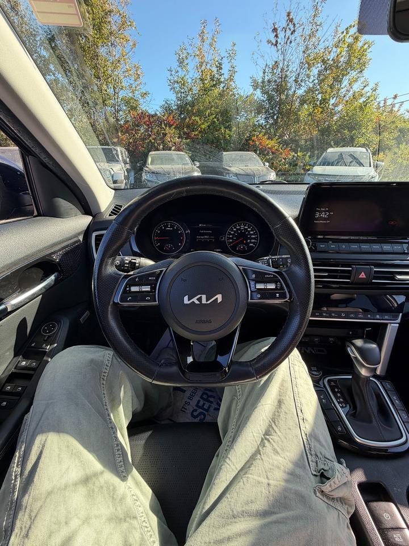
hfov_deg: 85.7
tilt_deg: -23.5
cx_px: 204
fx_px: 221
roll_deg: +0.7
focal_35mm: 14
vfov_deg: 102.1
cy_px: 273
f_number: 2.2
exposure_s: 1/197
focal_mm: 2.22
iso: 40
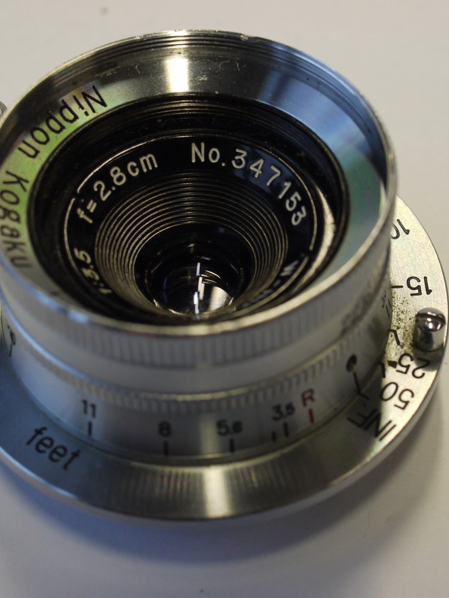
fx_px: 1401
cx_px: 230
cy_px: 298
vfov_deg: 24.1
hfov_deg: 18.2
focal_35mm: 81
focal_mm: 30
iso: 400
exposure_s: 1/30
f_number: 7.1
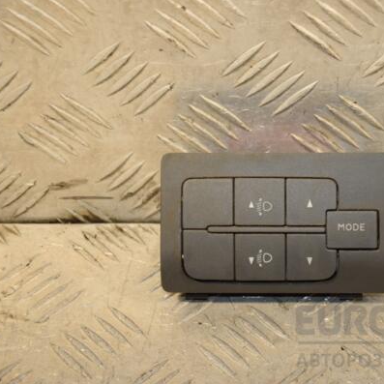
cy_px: 192
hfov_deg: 13.7
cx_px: 278
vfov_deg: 13.7
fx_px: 1594
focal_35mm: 127
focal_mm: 66
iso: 800
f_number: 5.3
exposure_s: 1/160
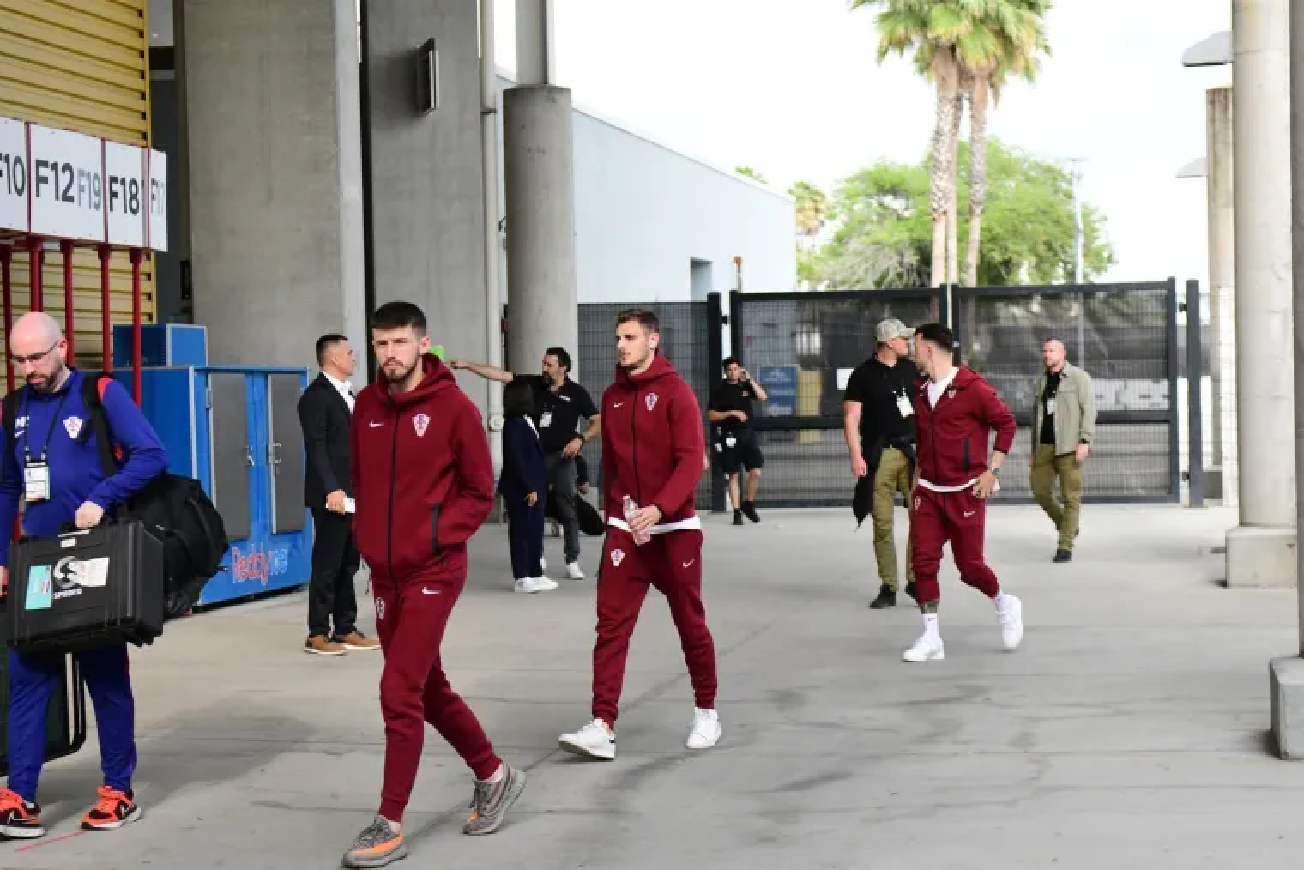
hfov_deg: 26.0
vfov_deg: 17.5
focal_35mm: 78
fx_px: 2826
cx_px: 652
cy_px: 435
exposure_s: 1/8000
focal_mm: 52
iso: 3200
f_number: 3.2
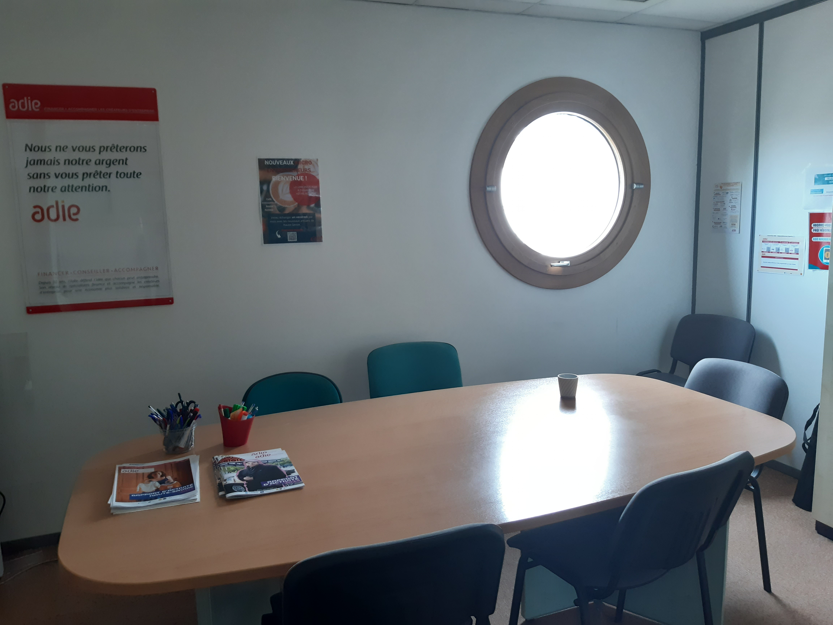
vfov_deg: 53.1
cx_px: 416
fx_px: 626
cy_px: 312
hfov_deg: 67.3
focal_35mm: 26
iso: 100
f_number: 1.7
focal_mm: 3.92
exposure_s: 1/50
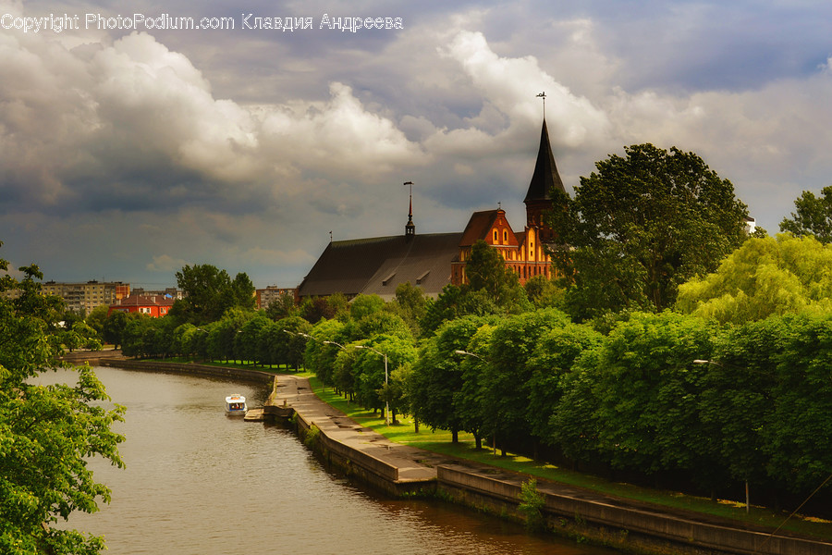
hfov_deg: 36.9
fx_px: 1248
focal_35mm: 54
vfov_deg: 25.1
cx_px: 416
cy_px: 278
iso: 100
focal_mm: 36
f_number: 9
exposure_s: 1/200
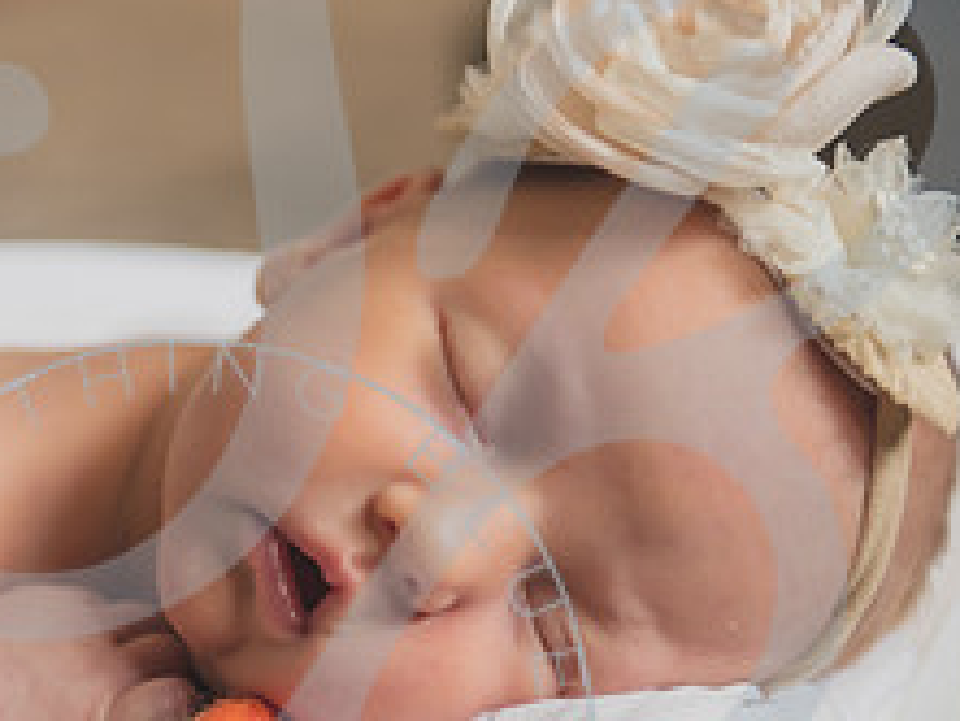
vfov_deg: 10.8
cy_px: 413
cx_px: 387
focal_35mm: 137
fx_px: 3801
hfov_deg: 14.4
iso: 1000
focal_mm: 70
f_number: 2.8
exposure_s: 1/125
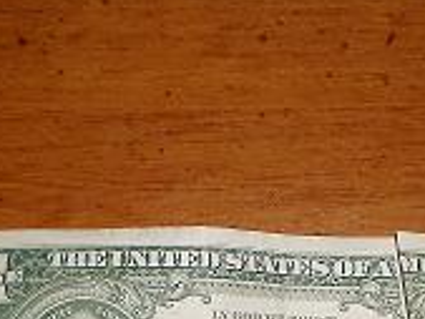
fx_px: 1069
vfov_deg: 16.5
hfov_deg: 22.4
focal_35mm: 87
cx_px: 294
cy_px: 352
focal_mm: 6.3
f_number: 3.1
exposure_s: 1/30
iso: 125
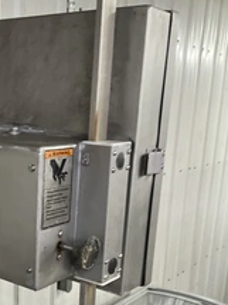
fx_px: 475
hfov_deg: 26.3
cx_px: 33
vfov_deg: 34.4
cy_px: 247
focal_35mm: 54
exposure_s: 1/60
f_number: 1.8
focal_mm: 3
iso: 200
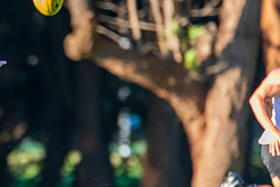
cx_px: -22
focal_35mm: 1419
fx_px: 11050
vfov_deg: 1.0
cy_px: 110
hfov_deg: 1.5
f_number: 6.3
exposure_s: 1/250
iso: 1000
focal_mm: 600
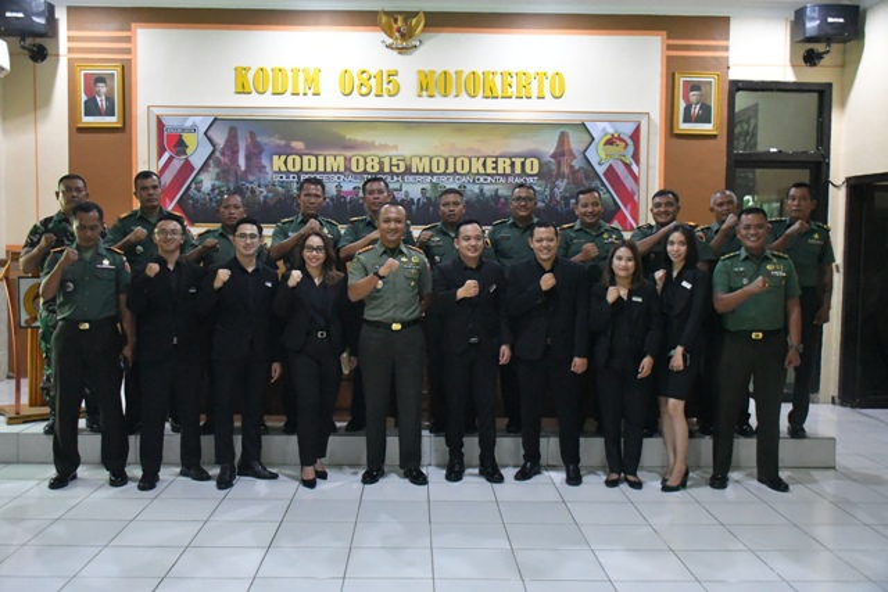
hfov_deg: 55.8
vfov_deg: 38.9
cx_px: 444
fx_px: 839
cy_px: 296
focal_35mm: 34
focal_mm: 23
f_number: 3.8
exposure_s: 1/320
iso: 12800
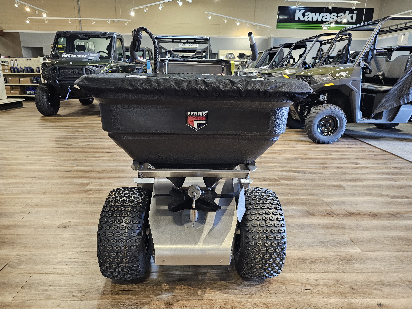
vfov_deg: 58.9
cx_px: 206
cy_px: 154
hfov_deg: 73.9
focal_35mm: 23
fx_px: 274
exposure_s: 1/60
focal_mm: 6.3
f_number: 1.7
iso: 640
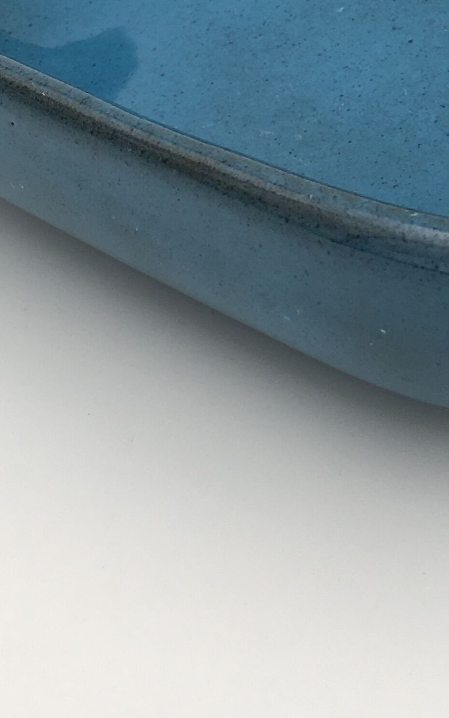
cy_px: -17
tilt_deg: -30.5
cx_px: 424
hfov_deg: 15.5
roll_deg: +4.1
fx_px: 1625
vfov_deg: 23.8
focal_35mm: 83
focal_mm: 4.15
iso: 25
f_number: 2.2
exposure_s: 1/103
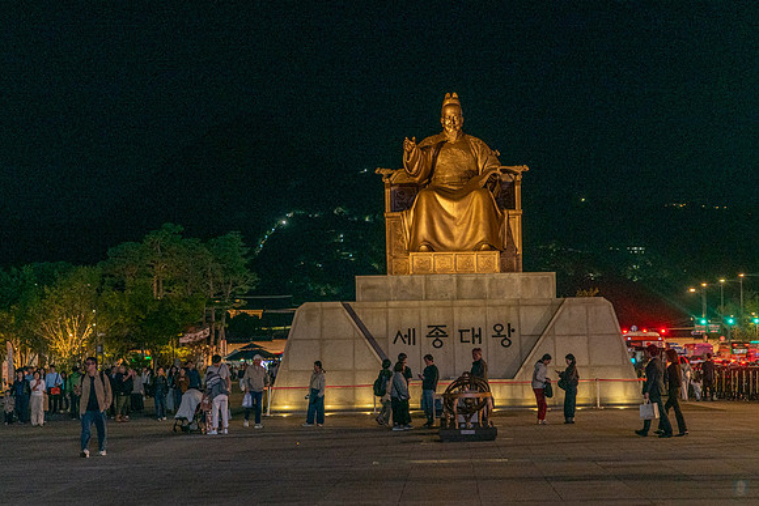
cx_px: 337
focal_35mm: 90
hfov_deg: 22.5
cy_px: 259
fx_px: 1908
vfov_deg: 15.1
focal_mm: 70
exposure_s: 1/160
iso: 1600
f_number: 3.5
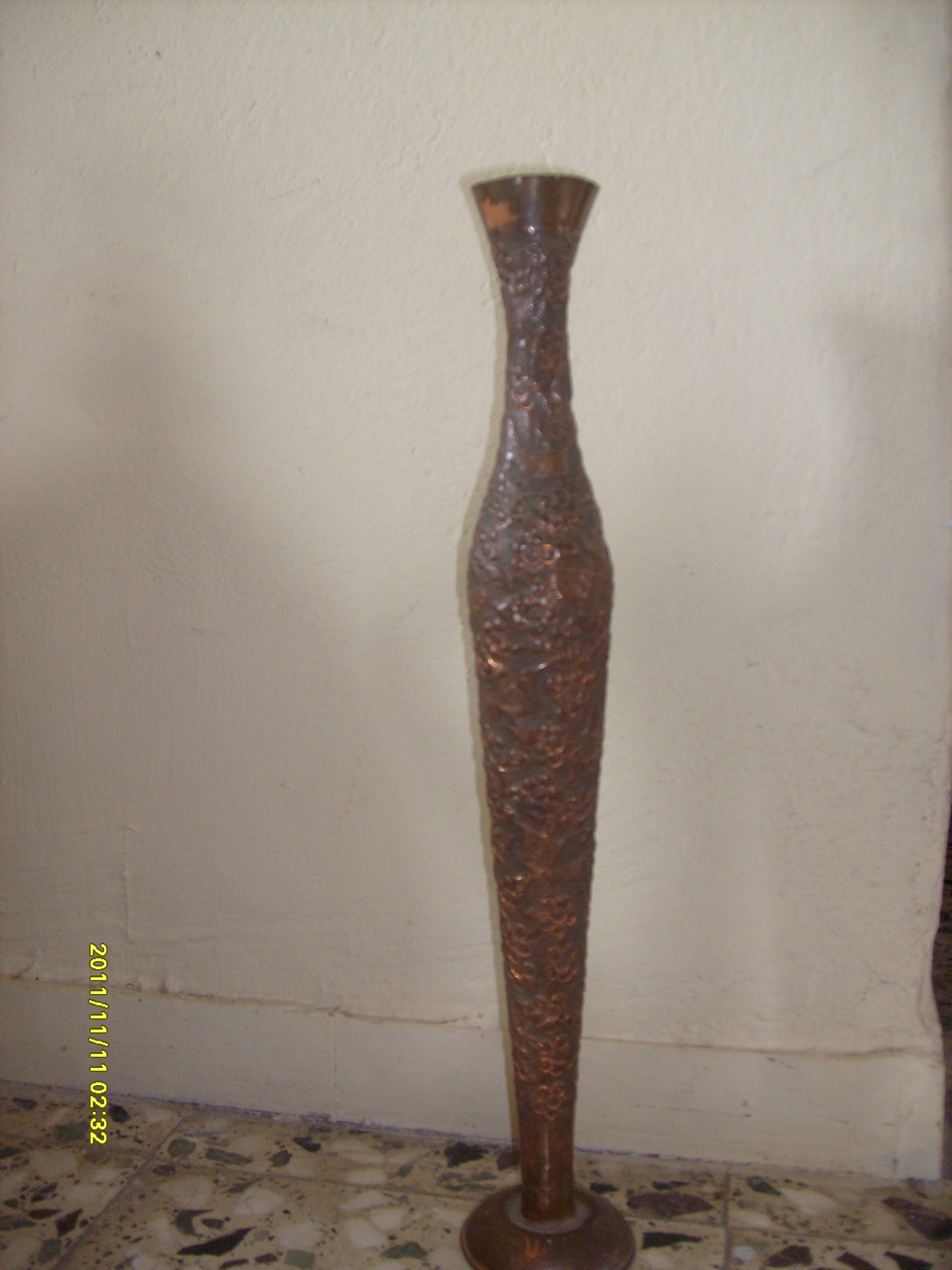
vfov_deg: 52.6
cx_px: 476
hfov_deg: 40.7
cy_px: 635
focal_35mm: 35
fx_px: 1283
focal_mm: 5.8
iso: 100
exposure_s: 1/45
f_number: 2.8
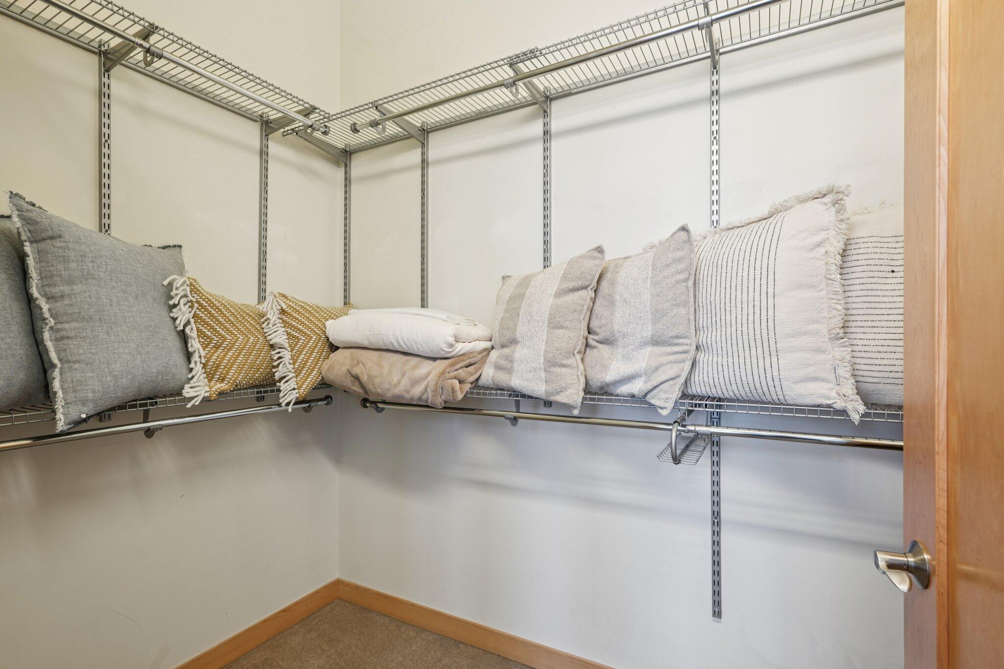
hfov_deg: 91.6
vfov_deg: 68.9
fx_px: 488
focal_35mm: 18
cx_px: 502
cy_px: 334
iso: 320
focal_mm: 17.5
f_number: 8
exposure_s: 1/4
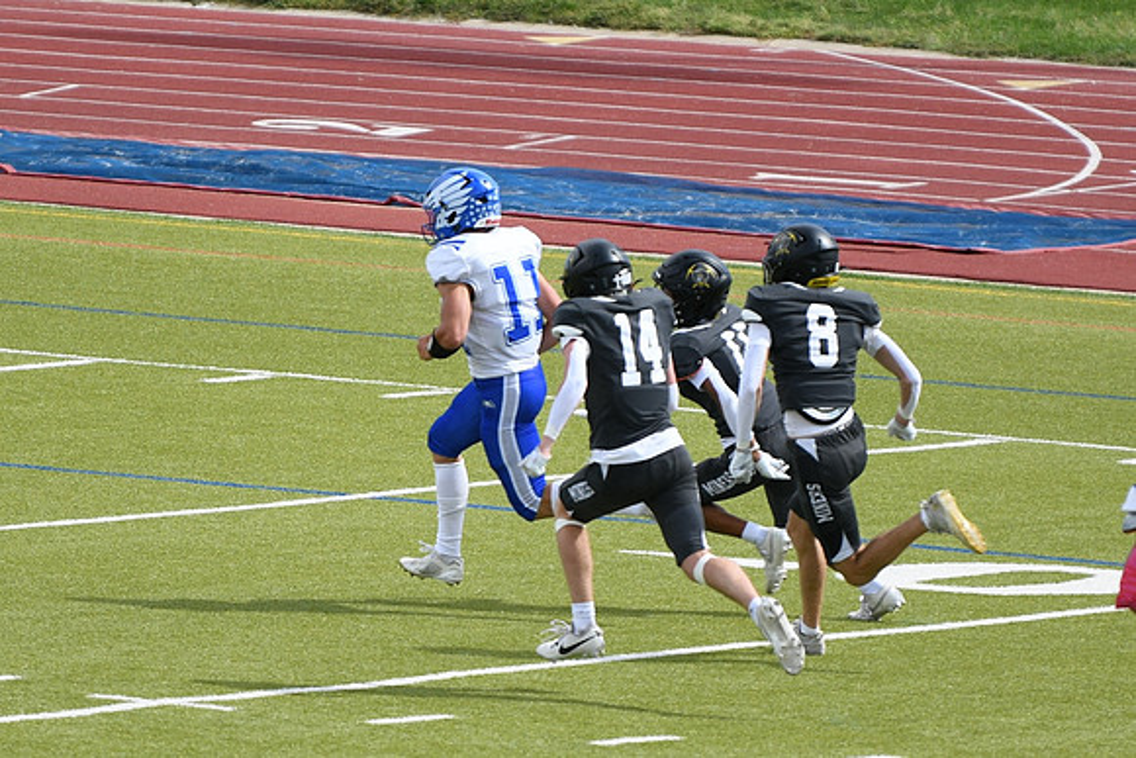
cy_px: 379
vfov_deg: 6.9
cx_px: 568
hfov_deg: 10.3
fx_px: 6312
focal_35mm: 200
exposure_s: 1/1250
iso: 100
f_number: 2.8
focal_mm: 200
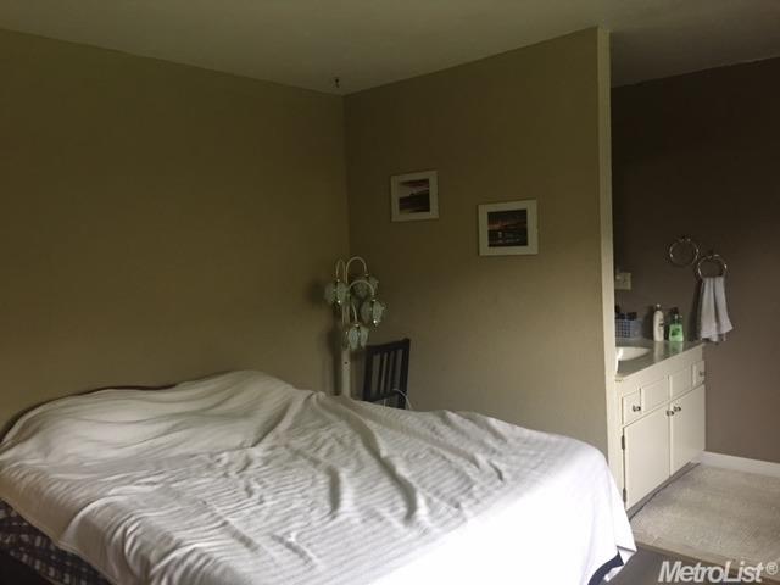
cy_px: 292
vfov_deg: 48.2
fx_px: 653
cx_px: 390
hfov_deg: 61.7
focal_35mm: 29
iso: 64
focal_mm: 4.15
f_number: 2.2
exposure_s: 1/4
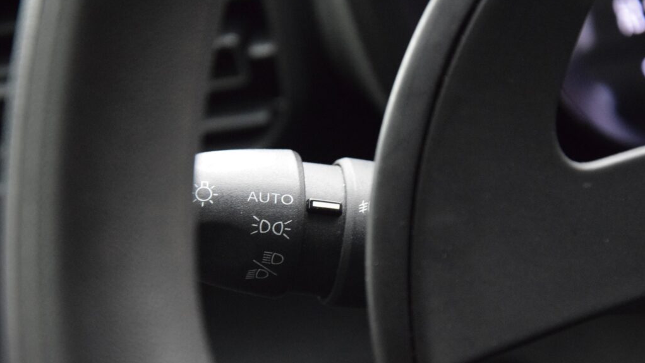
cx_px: 322
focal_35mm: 166
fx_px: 2831
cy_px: 208
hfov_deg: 13.0
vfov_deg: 7.3
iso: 6400
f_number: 5.6
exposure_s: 1/60
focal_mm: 105
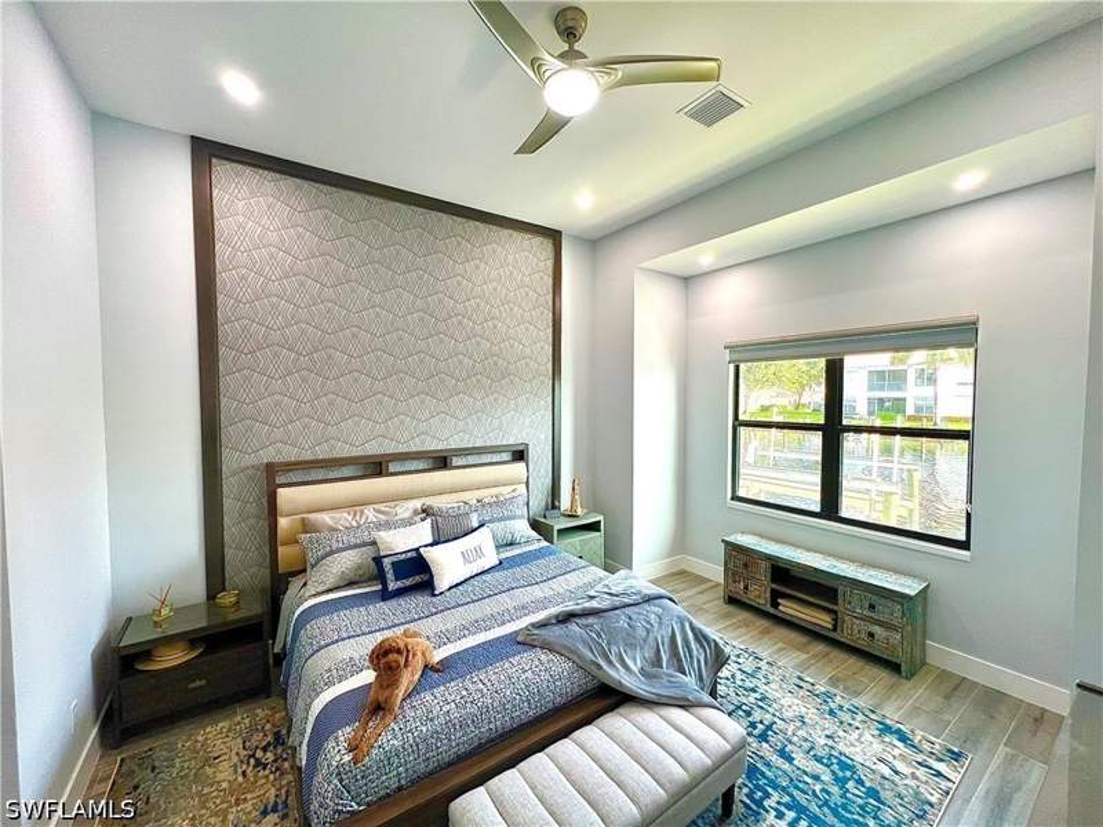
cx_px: 552
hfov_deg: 106.2
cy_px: 414
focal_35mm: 13
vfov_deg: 89.9
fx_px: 414
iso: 125
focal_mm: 1.57
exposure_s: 1/120
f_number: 1.8
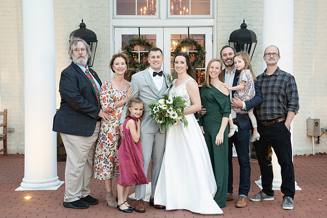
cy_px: 114
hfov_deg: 31.9
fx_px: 572
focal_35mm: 63
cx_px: 168
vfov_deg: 21.6
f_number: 4
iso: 2000
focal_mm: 58
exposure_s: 1/100
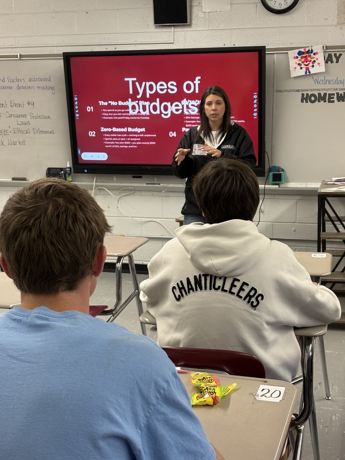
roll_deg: +0.3
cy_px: 230
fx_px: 691
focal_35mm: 52
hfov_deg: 28.0
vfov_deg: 36.8
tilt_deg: -8.5
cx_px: 172
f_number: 1.6
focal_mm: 5.96
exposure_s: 1/60
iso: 125
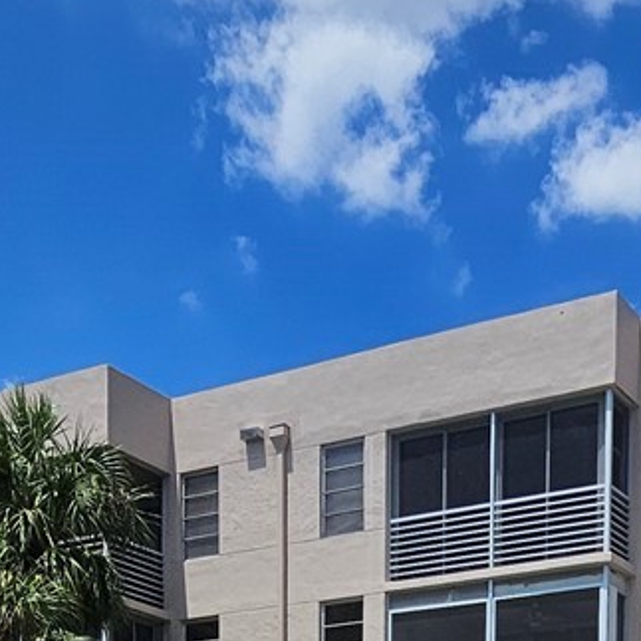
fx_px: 1194
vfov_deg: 22.5
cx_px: 574
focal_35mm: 57
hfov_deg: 28.9
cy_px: 1046
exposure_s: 1/5758
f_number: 2.2
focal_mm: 2.2
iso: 50
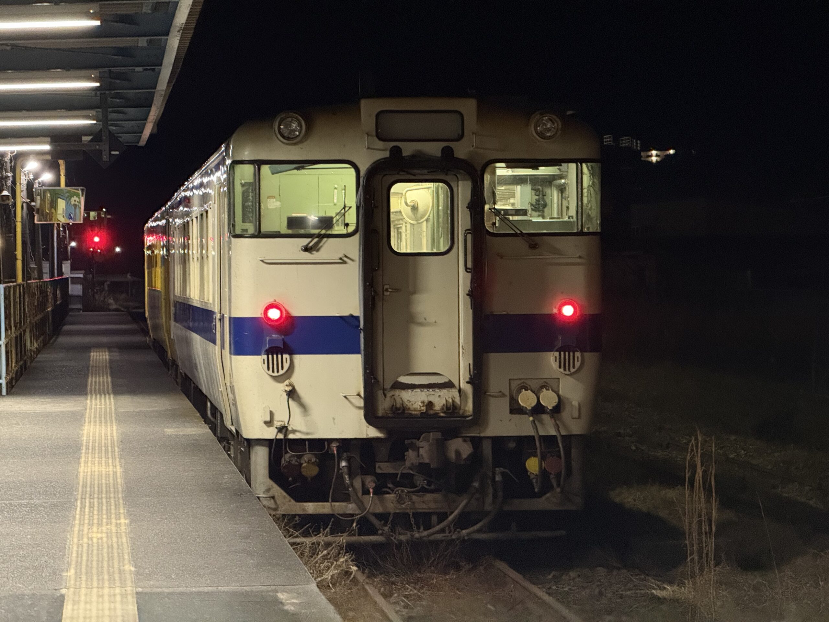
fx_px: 2874
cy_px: 311
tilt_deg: -0.9
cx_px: 414
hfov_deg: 16.4
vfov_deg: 12.3
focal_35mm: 120
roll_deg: +0.8
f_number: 2.8
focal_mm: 15.66
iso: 1250
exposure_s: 1/30
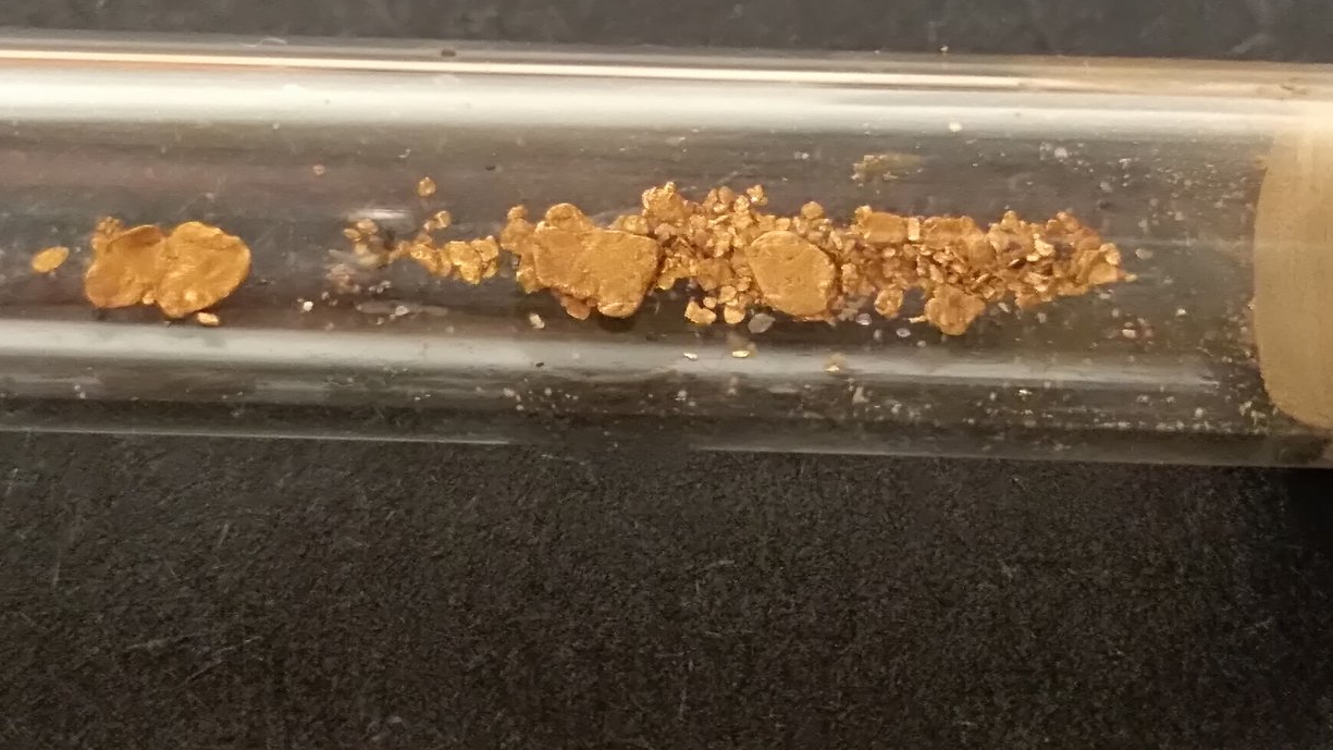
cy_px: 209
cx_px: 594
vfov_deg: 31.5
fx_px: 1308
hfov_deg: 53.9
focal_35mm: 37
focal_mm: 3.54
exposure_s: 1/33.3
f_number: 2
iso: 761
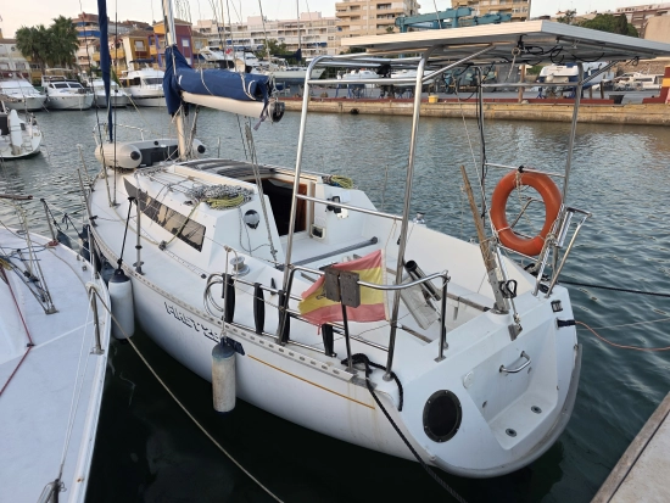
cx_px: 335
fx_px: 445
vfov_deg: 58.9
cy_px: 252
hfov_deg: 73.9
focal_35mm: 23
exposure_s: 1/180
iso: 64
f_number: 1.7
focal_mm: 6.3
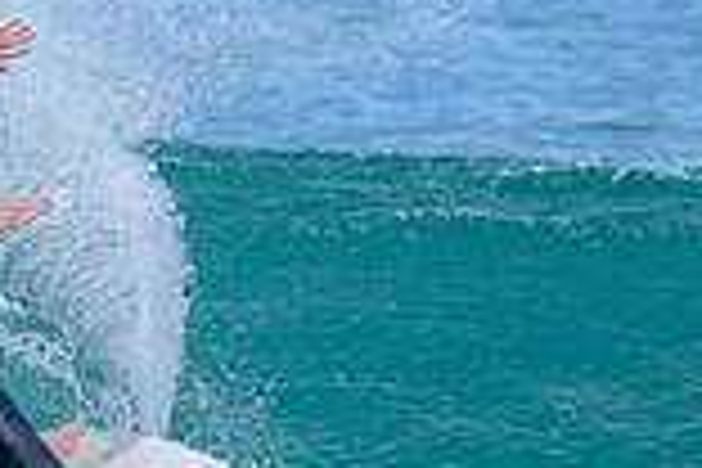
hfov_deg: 0.5
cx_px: -268
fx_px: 79534
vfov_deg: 0.3
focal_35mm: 4079
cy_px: 544
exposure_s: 1/2000
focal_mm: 800
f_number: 6.3
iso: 560
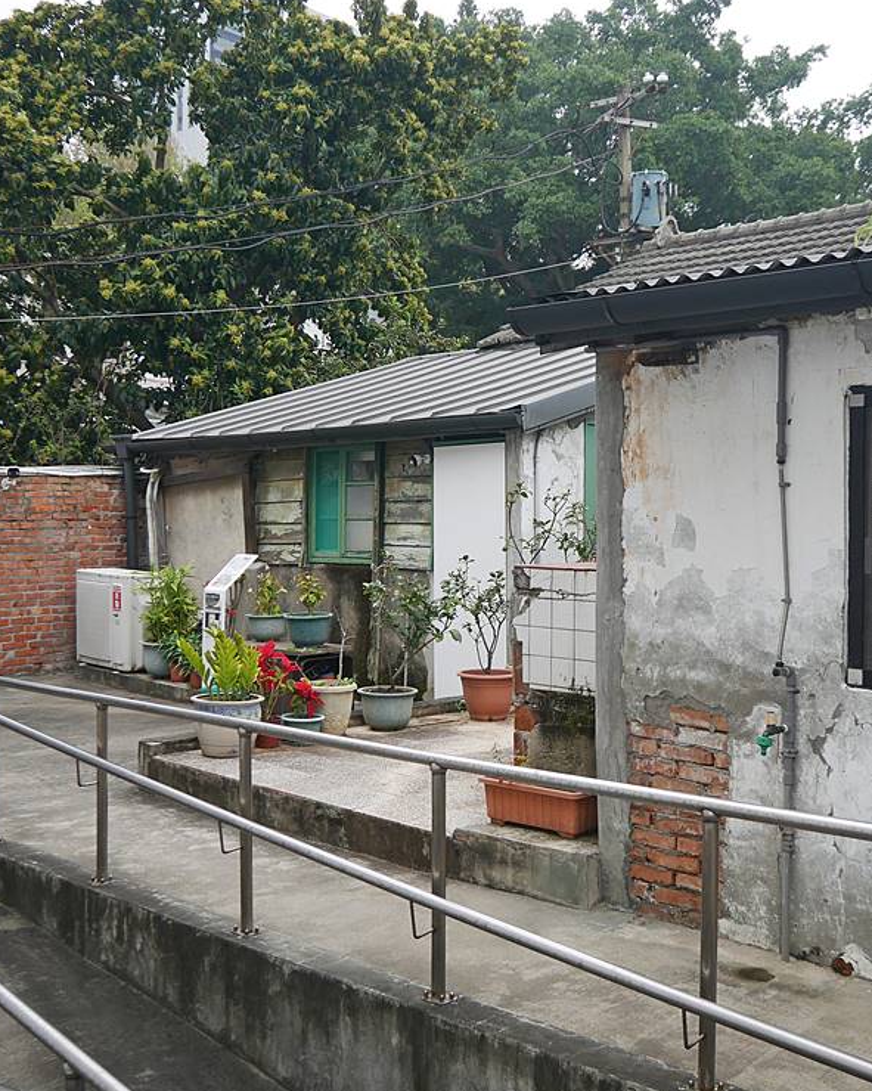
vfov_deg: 49.1
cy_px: 546
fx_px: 1194
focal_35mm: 37
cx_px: 511
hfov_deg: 40.0
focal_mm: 14
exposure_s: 1/400
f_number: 3.5
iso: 200
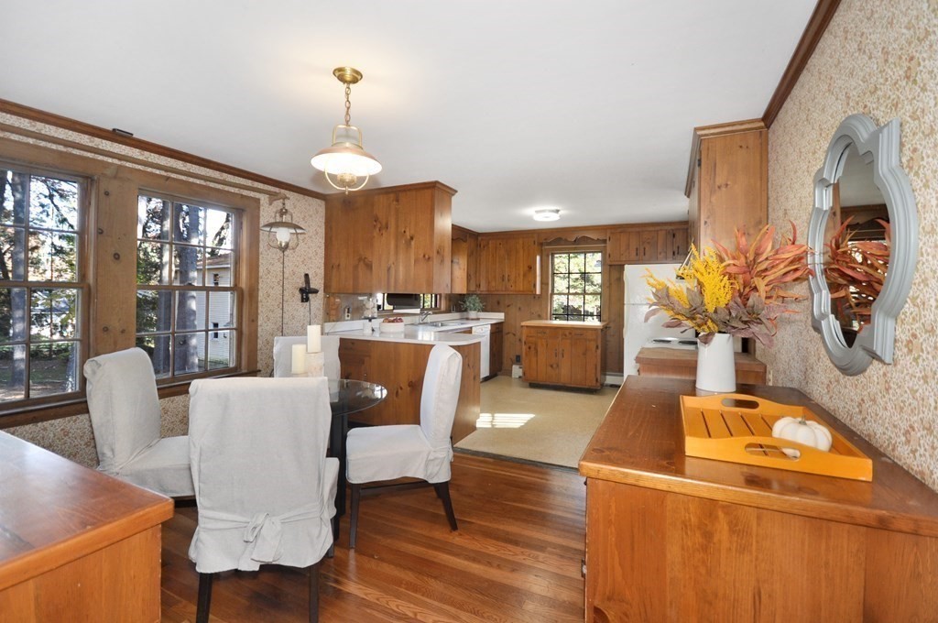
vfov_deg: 77.2
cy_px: 312
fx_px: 390
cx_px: 469
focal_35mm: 15
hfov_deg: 100.5
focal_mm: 10
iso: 400
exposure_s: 1/50
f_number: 4.5
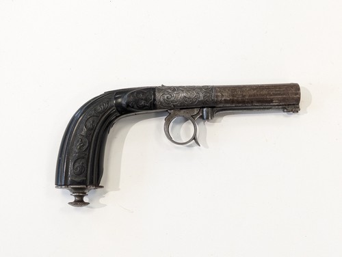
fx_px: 475
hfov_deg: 39.6
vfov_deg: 30.3
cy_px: 128
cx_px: 171
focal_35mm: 48
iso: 231
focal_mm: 6.81
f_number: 1.85
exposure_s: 1/99.9
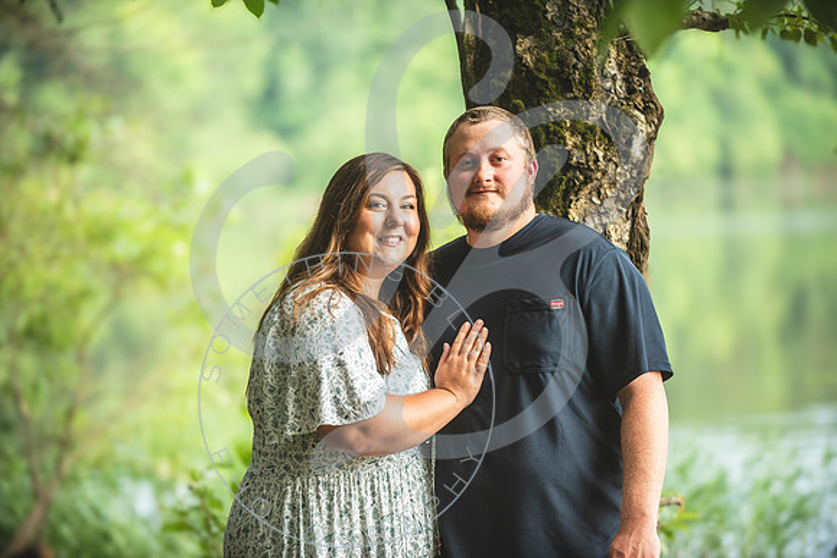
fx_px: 3256
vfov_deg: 9.8
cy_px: 279
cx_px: 418
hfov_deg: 14.7
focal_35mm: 140
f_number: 2.8
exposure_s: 1/200
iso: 250
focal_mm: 140
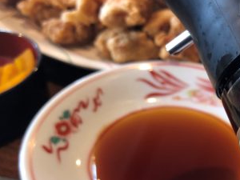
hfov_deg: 33.1
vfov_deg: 25.8
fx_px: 388
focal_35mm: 56
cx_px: 201
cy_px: 134
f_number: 1.8
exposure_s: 1/20
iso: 40
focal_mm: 3.99
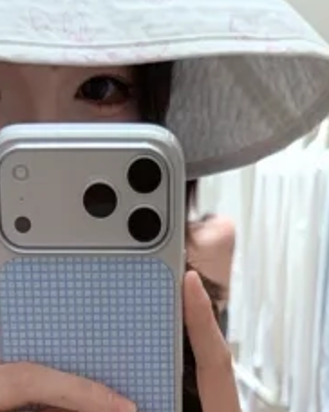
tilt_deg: -18.9
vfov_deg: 11.5
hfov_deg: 10.4
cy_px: 864
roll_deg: -2.3
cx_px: 127
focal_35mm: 148
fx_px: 1804
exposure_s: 1/224
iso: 80
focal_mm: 6.76
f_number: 1.78
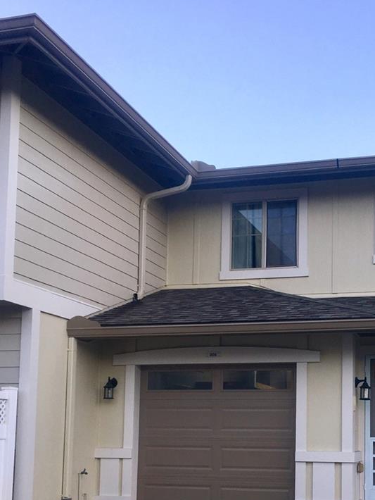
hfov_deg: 29.1
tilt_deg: +6.0
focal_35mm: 49
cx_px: 294
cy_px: 377
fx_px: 707
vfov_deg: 37.9
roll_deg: -1.0
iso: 25
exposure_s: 1/130
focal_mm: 4.15
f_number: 2.2
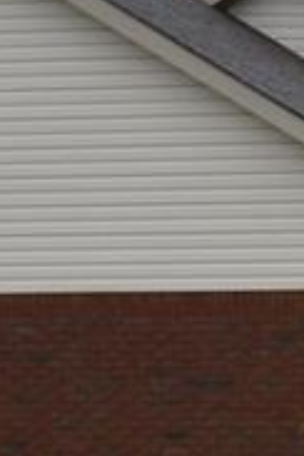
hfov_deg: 6.2
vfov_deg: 10.0
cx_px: 969
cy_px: 653
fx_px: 2546
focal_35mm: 201
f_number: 5.6
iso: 220
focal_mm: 24
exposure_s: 1/125
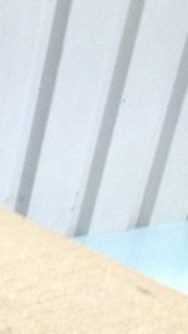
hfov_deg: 9.5
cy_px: 340
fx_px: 984
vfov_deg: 18.7
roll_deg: -2.1
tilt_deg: -28.3
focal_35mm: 111
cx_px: -293
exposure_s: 1/15
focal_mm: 4.28
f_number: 2.4
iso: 400
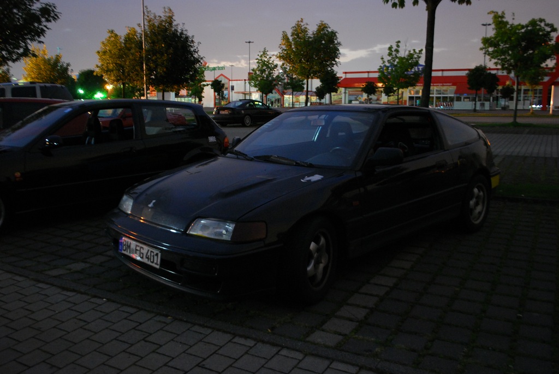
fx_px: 513
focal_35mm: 33
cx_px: 280
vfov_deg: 40.1
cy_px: 187
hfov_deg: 57.2
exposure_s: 10
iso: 800
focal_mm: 22
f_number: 4
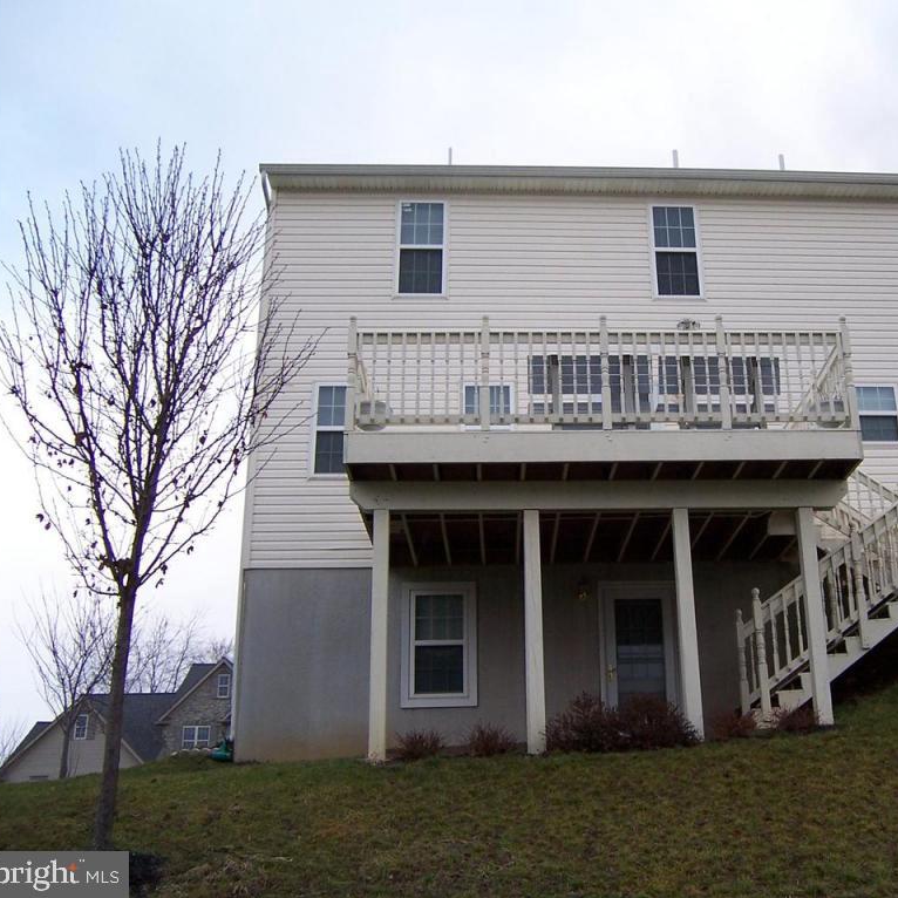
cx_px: 583
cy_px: 449
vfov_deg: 42.8
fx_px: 1145
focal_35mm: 39
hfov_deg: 42.4
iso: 80
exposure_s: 1/180
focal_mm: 5.5
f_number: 3.4
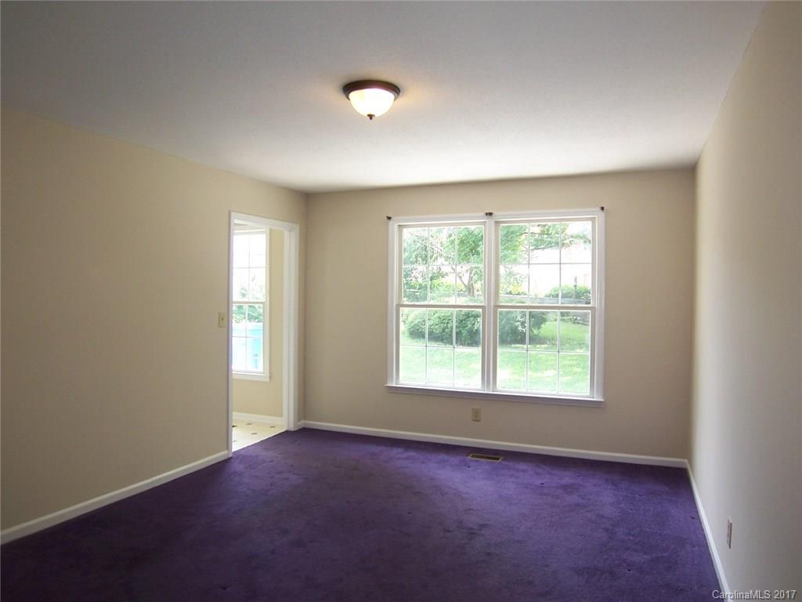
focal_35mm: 23
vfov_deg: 58.9
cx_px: 401
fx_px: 533
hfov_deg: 73.9
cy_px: 301
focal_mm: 3.8
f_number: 2.8
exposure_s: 1/30
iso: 64
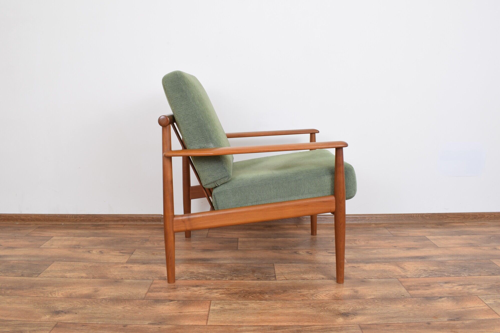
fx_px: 375
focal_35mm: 27
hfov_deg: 67.4
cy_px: 166
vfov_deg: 47.9
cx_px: 250
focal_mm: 18
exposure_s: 3
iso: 100
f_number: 22
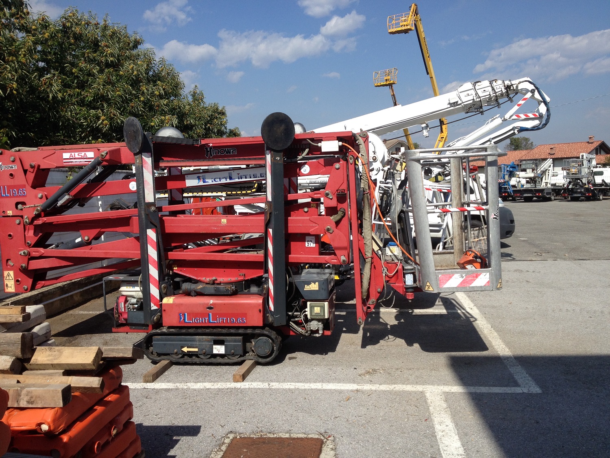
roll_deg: +4.6
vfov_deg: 40.7
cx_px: 305
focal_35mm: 35
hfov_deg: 52.6
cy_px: 229
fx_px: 617
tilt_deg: -7.5
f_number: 2.4
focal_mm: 4.28
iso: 50
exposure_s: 1/2045
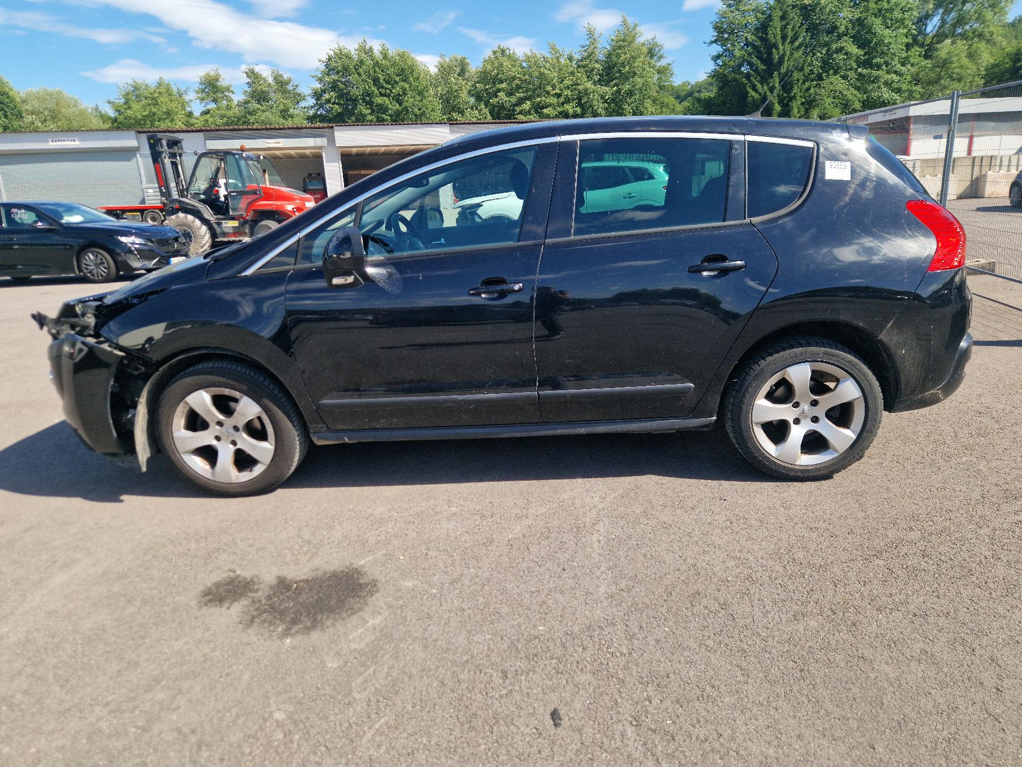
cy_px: 384
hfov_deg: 73.9
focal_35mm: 23
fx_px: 679
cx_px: 511
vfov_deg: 58.9
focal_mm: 5.4
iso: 50
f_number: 1.8
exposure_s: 1/769
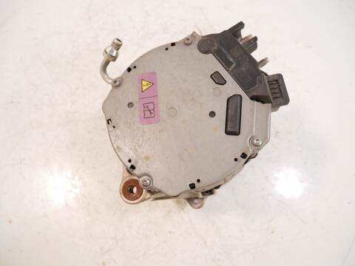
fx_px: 246
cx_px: 178
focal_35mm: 24
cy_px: 133
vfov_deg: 56.8
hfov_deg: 71.6
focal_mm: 12
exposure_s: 1/60
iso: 640
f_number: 3.5
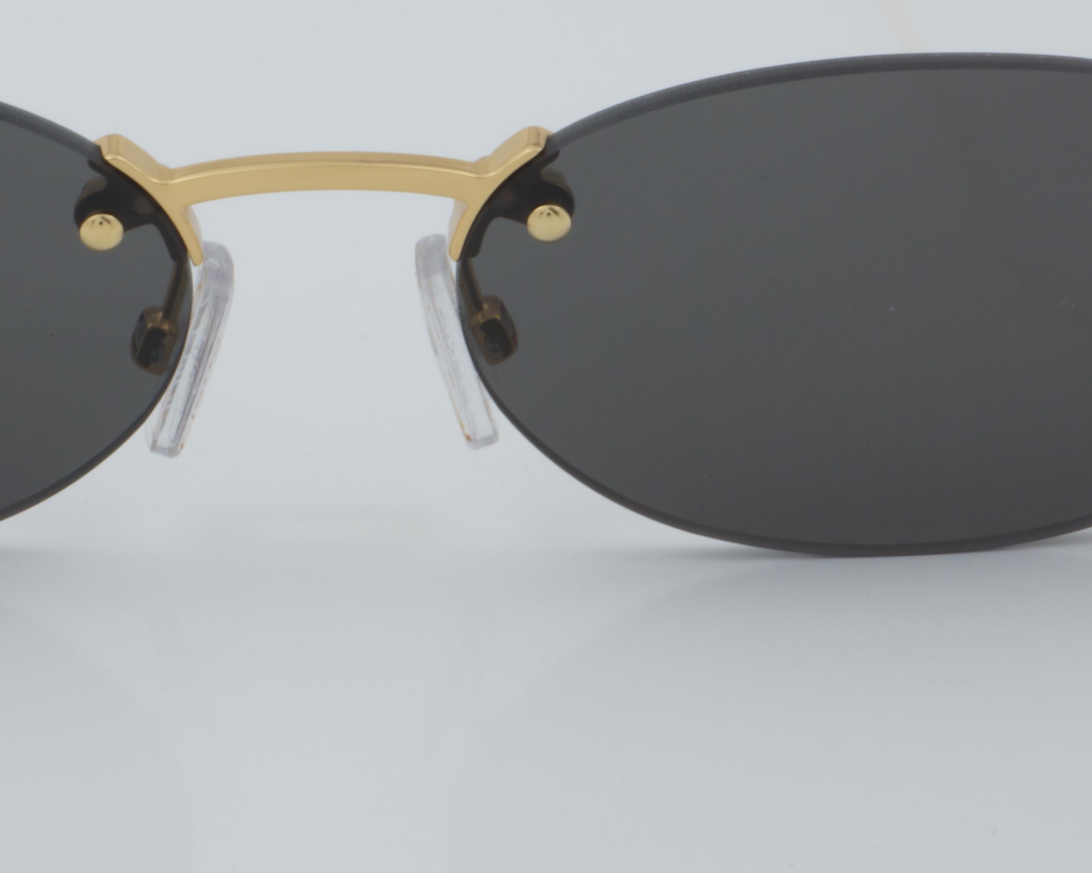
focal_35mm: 156
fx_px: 5040
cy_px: 175
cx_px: 310
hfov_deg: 12.3
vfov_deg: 9.9
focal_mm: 55
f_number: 32
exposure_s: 1/4
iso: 100
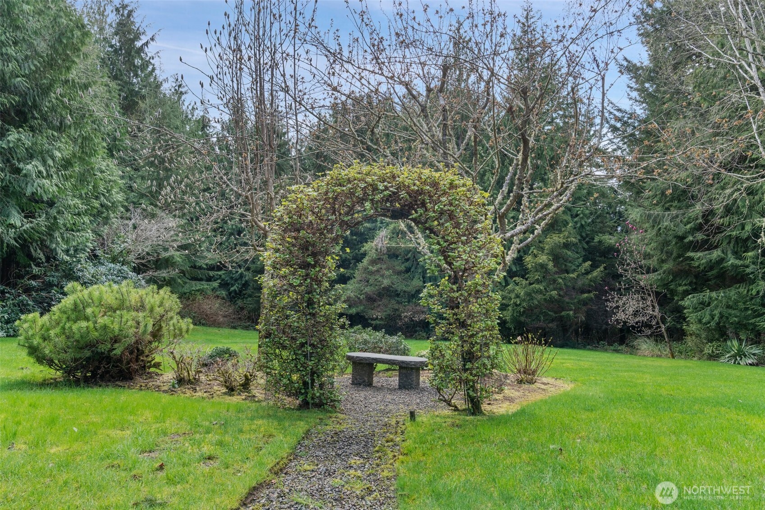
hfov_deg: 73.7
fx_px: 510
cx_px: 382
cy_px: 255
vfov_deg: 53.1
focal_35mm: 24
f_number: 8
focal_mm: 24
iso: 320
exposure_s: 1/15
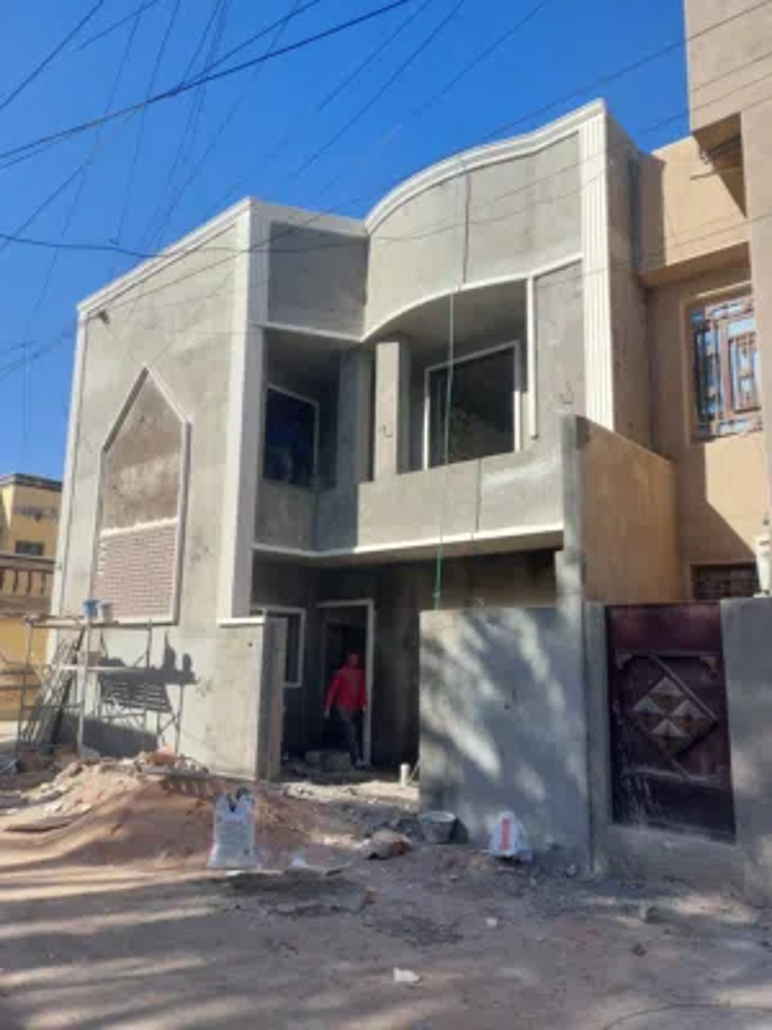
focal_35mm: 24
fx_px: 714
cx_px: 386
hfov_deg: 56.8
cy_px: 515
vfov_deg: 71.6
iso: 25
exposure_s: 1/908
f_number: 1.8
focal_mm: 5.23
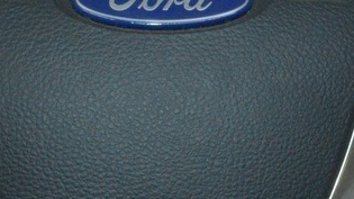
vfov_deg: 11.8
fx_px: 957
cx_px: 149
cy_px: 141
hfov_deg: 20.9
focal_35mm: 102
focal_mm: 20
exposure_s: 1/40
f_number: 25
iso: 4000
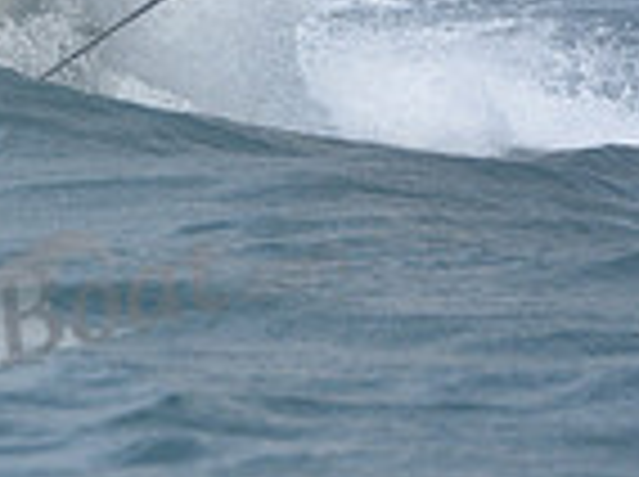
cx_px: -518
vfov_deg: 2.5
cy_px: -304
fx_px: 10873
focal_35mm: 590
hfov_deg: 3.3
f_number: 9
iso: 320
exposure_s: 1/800
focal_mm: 150
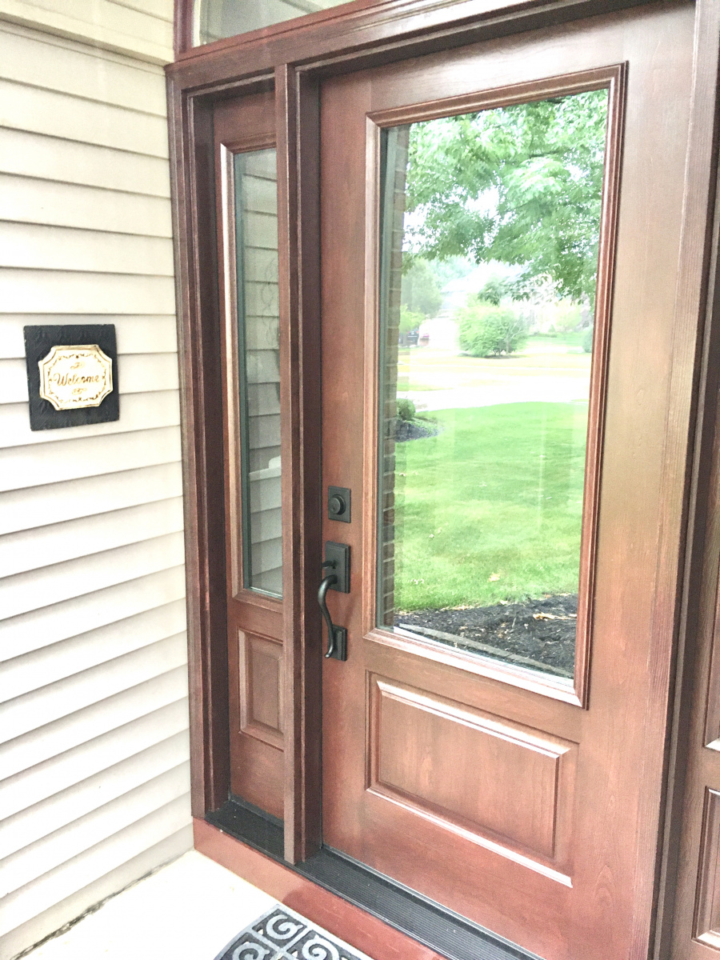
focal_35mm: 29
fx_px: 804
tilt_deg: -10.5
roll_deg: -0.8
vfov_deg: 61.7
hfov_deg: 48.2
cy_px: 480
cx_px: 360
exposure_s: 1/30
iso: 160
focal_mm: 4.15
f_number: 2.2
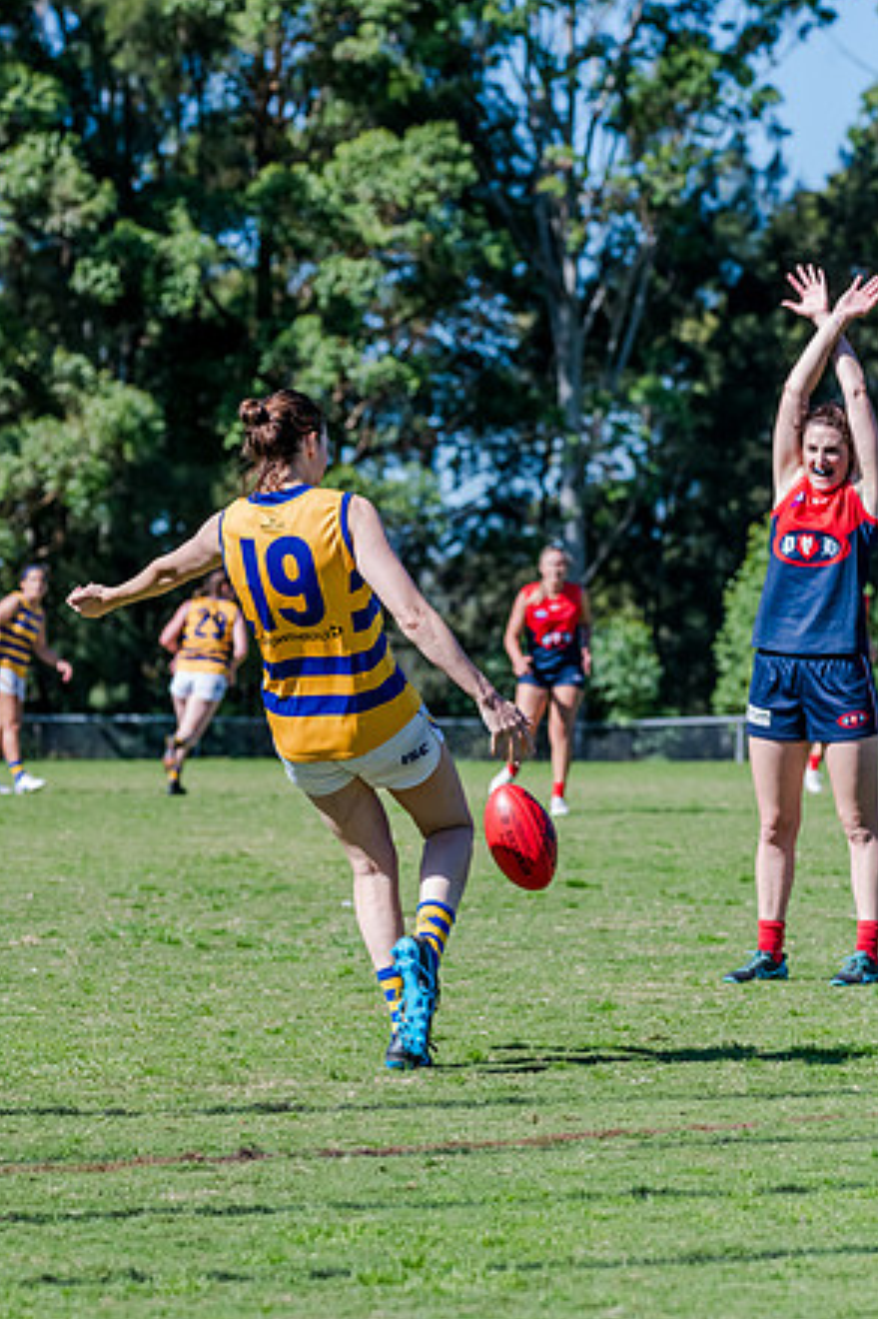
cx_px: 435
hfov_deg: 7.9
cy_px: 657
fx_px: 6370
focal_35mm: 174
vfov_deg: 11.8
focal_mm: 170
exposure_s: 1/1600
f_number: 8
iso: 800
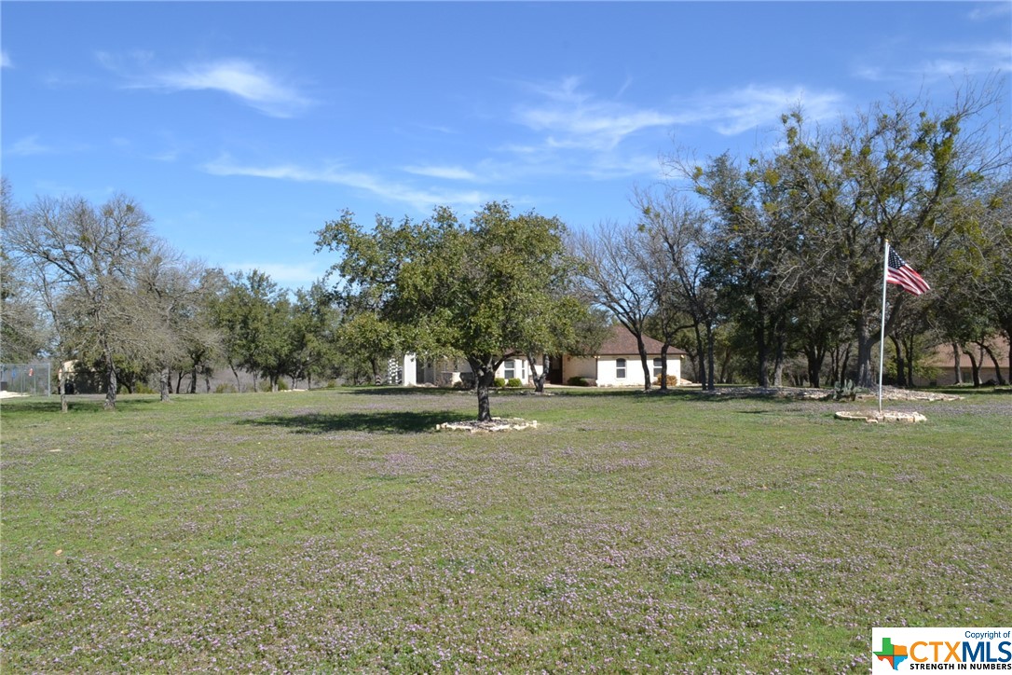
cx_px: 506
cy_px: 338
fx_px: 759
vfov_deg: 47.9
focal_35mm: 27
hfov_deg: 67.4
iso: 400
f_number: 16
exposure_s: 1/200
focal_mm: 18
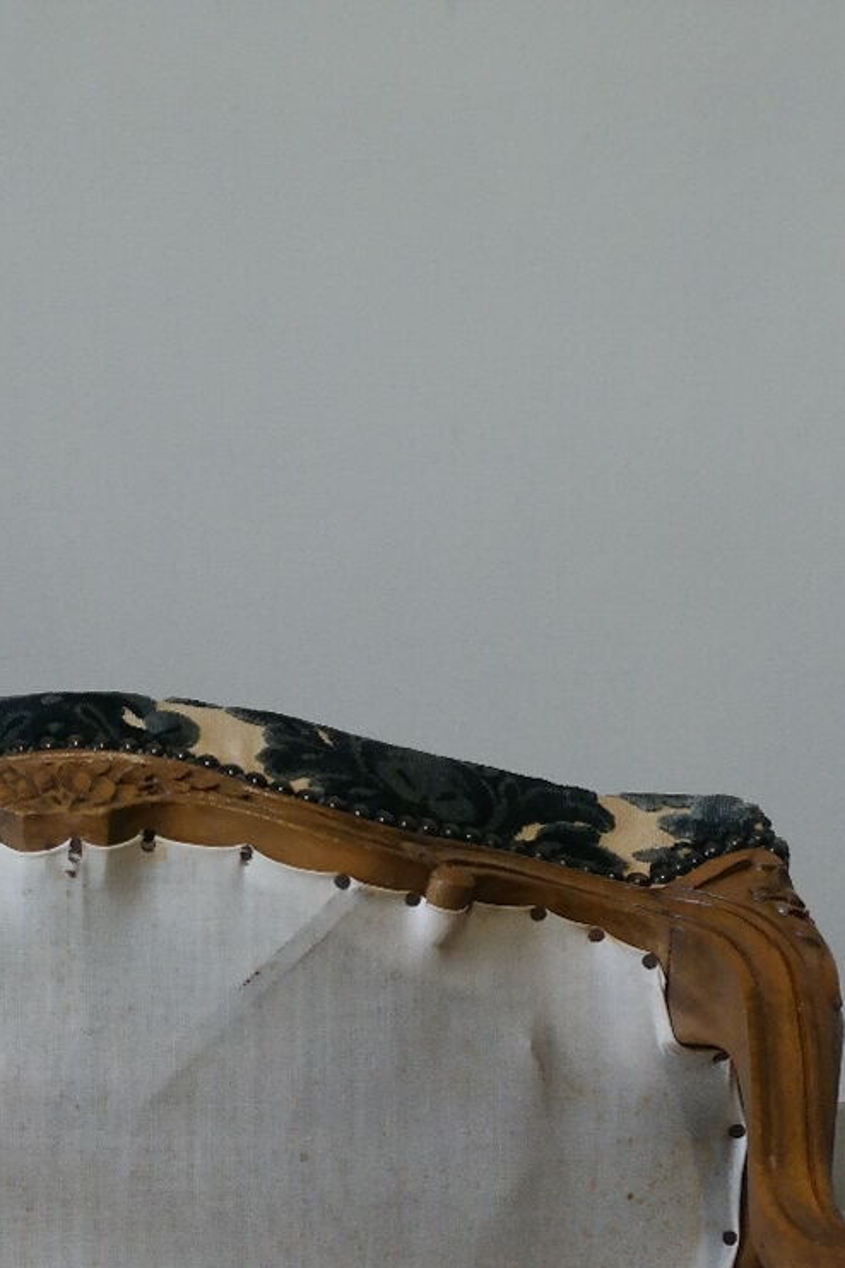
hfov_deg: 16.0
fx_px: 2957
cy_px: 1109
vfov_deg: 23.6
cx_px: 53
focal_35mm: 84
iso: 1600
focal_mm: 24
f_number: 5.6
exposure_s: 1/30
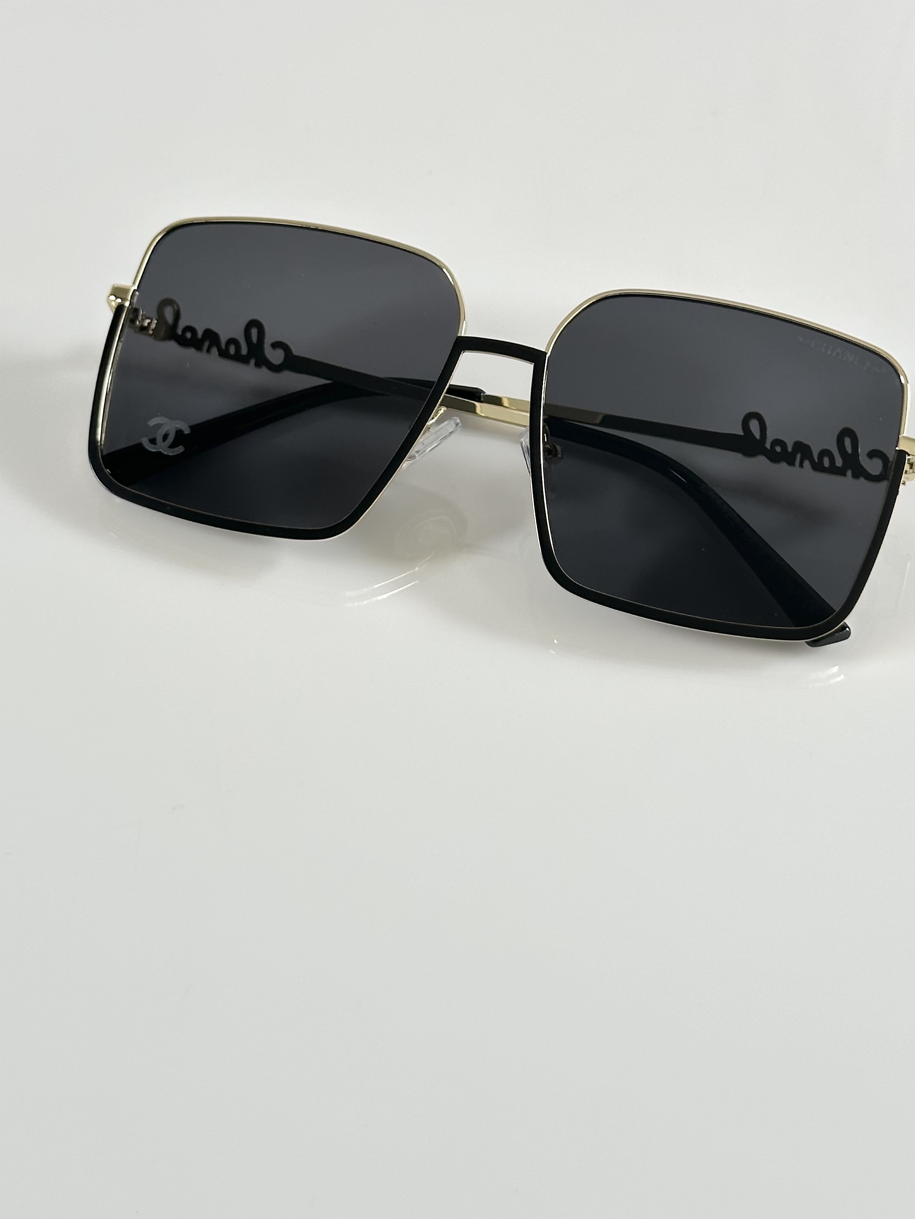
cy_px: 411
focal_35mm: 68
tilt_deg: -43.4
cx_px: 506
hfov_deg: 21.6
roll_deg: -1.2
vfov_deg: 28.4
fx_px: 2396
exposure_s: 1/133
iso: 80
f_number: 1.78
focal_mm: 6.86
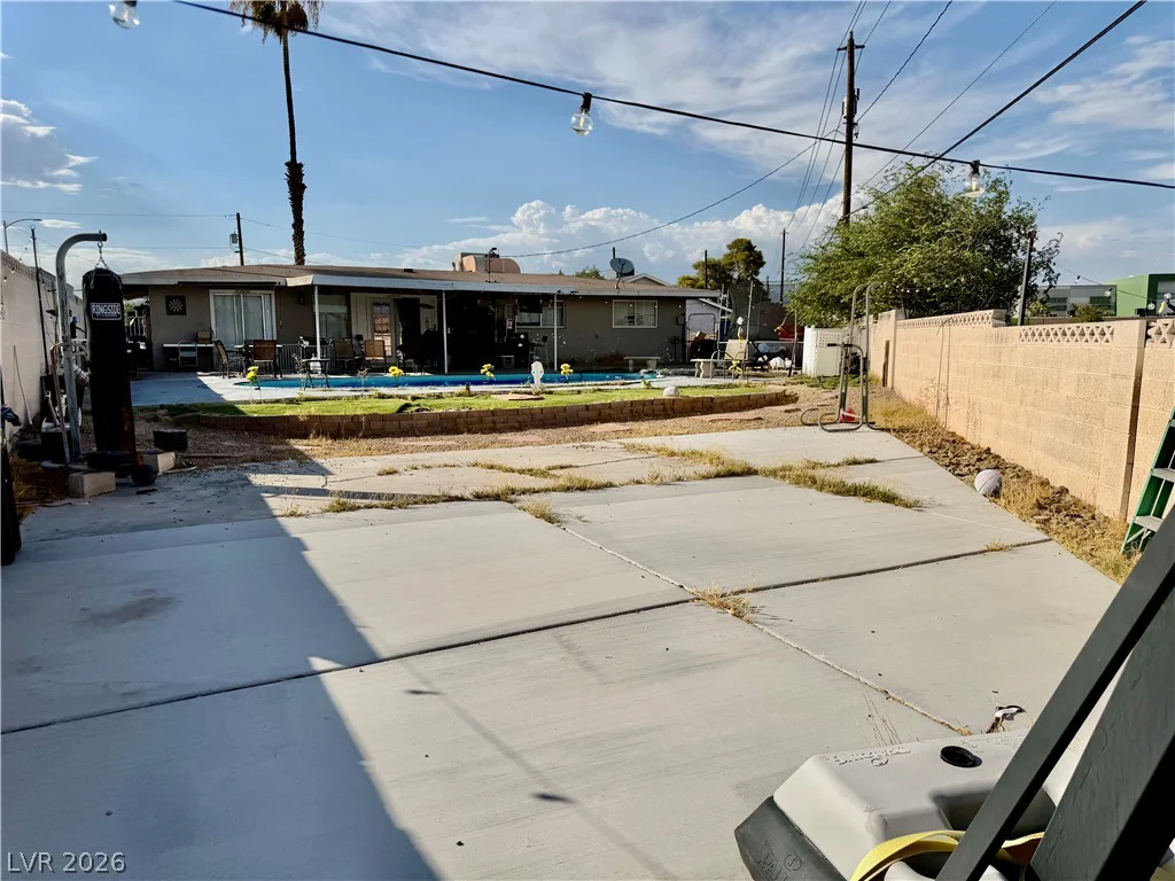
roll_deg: +0.3
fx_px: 815
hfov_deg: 71.6
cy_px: 440
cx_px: 588
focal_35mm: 24
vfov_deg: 56.8
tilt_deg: -8.7
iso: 80
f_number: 1.78
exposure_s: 1/10309
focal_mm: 6.76
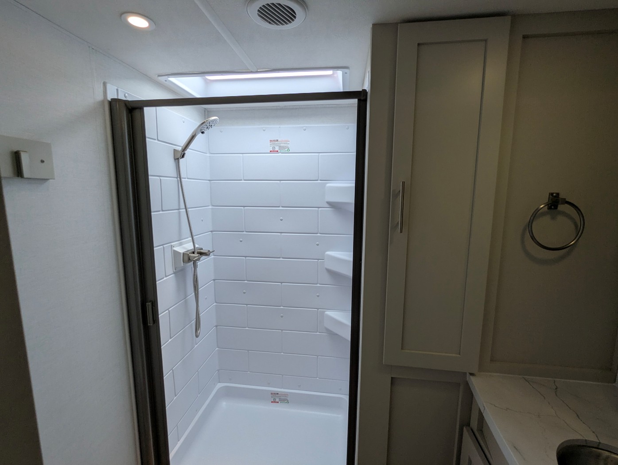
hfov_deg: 94.4
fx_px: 286
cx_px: 309
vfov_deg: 78.2
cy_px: 232
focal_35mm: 16
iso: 37
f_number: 2.2
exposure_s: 1/394
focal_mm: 2.35
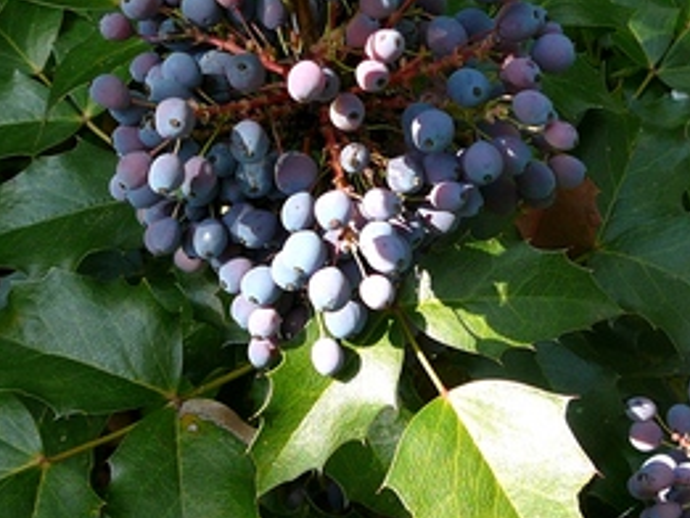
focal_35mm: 59
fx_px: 1177
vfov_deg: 24.8
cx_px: 484
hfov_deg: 32.3
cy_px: 206
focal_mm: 5.2
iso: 80
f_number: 2.8
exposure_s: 1/320
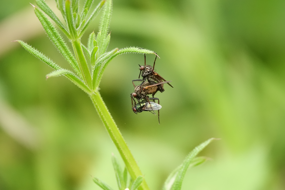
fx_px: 4750
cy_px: 95
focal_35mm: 600
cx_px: 142
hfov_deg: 3.4
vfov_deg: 2.3
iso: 1600
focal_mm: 220
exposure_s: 1/1000
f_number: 4
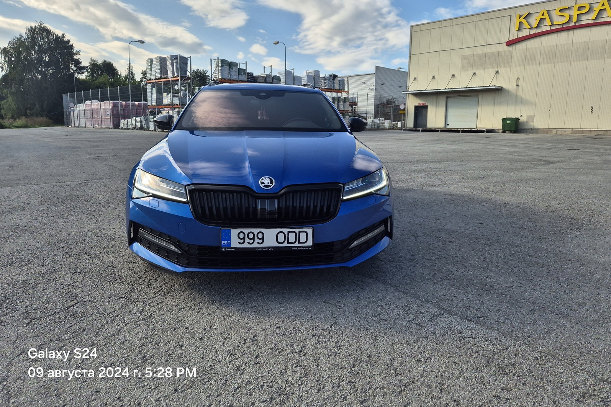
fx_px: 407
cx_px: 305
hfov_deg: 73.7
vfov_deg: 53.0
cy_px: 179
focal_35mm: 24
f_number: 1.8
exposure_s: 1/1460
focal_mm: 5.4
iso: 25
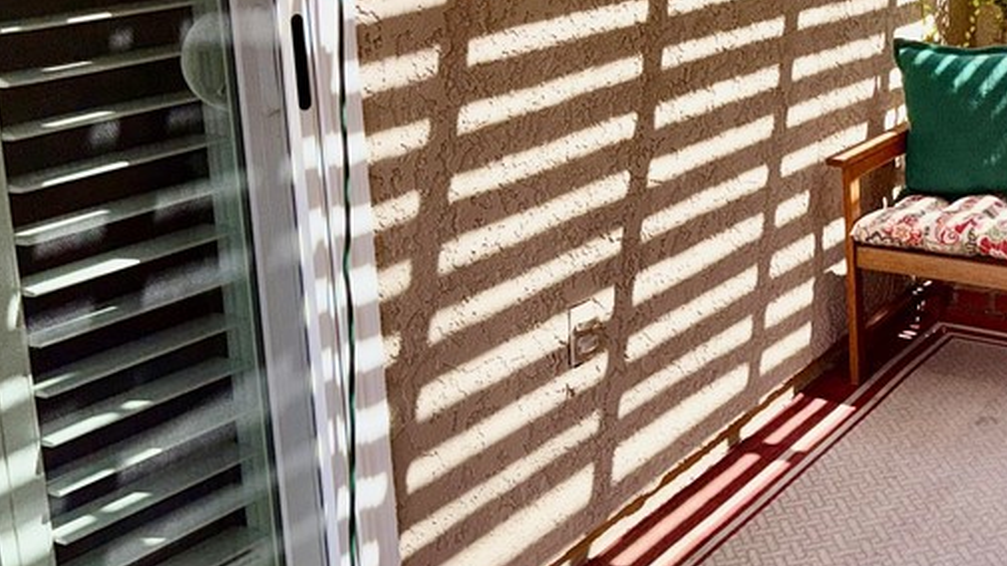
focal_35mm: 53
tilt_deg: -9.3
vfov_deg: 22.0
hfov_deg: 37.7
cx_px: 810
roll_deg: +2.0
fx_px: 1415
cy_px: 42
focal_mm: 6.76
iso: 50
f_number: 1.78
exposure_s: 1/557
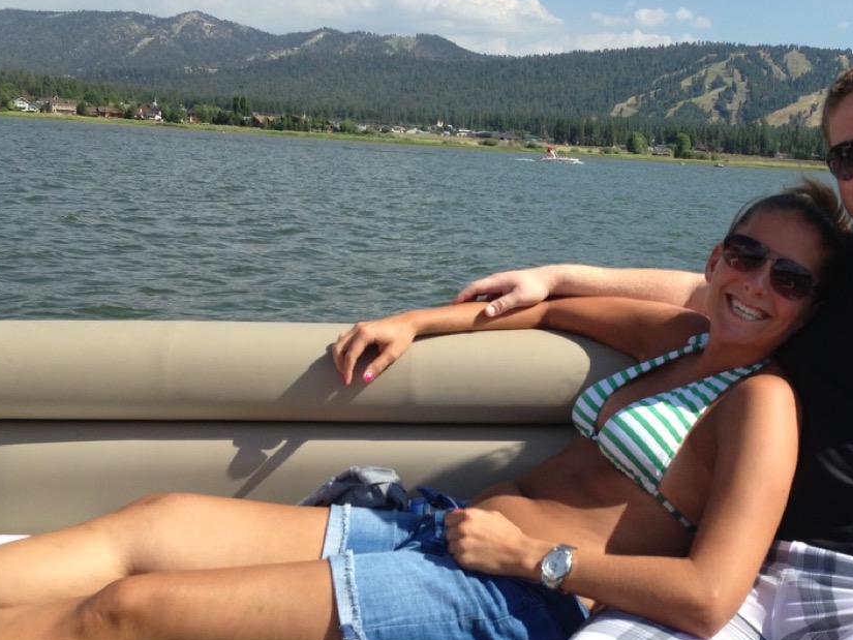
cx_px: 606
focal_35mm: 48
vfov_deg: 30.3
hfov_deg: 38.9
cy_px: 308
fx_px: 1183
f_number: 2.4
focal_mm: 4.13
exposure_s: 1/1355
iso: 50
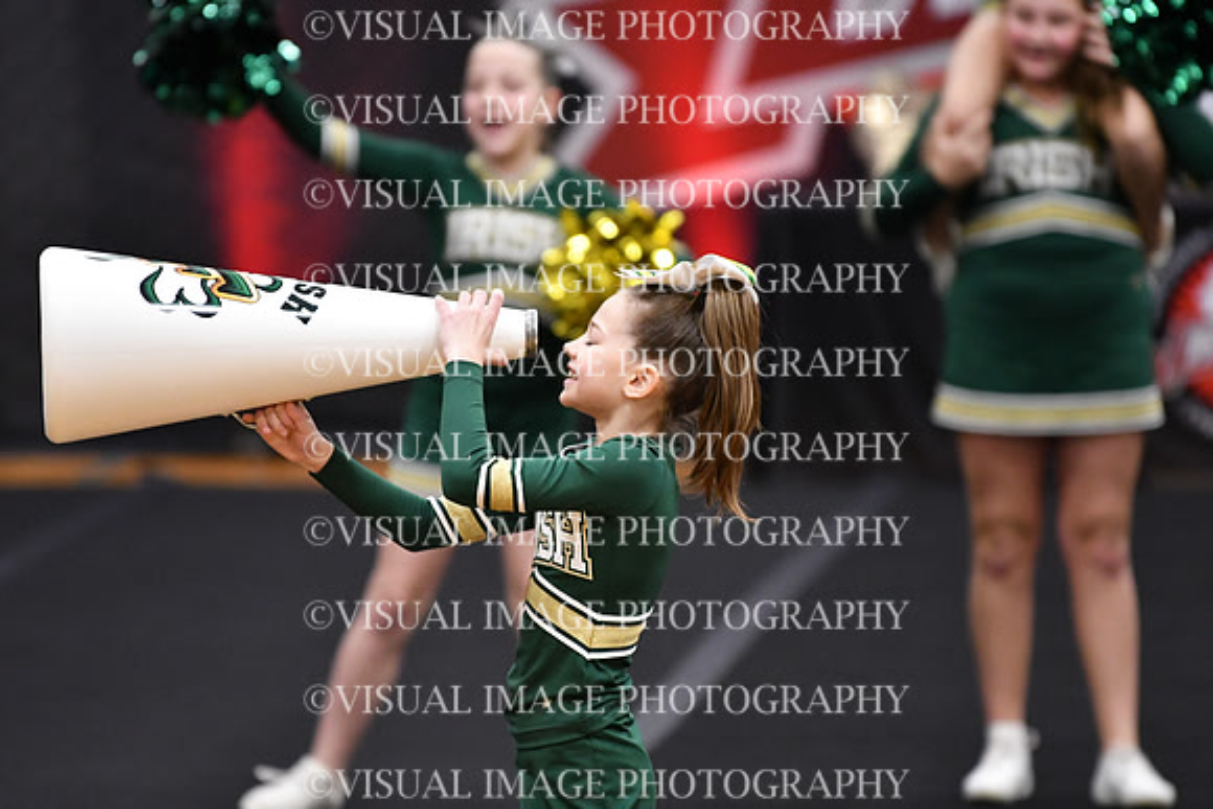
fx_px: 10110
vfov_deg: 4.6
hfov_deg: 6.9
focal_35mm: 300
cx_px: 606
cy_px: 404
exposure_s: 1/800
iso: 5000
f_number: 2.8
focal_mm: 200
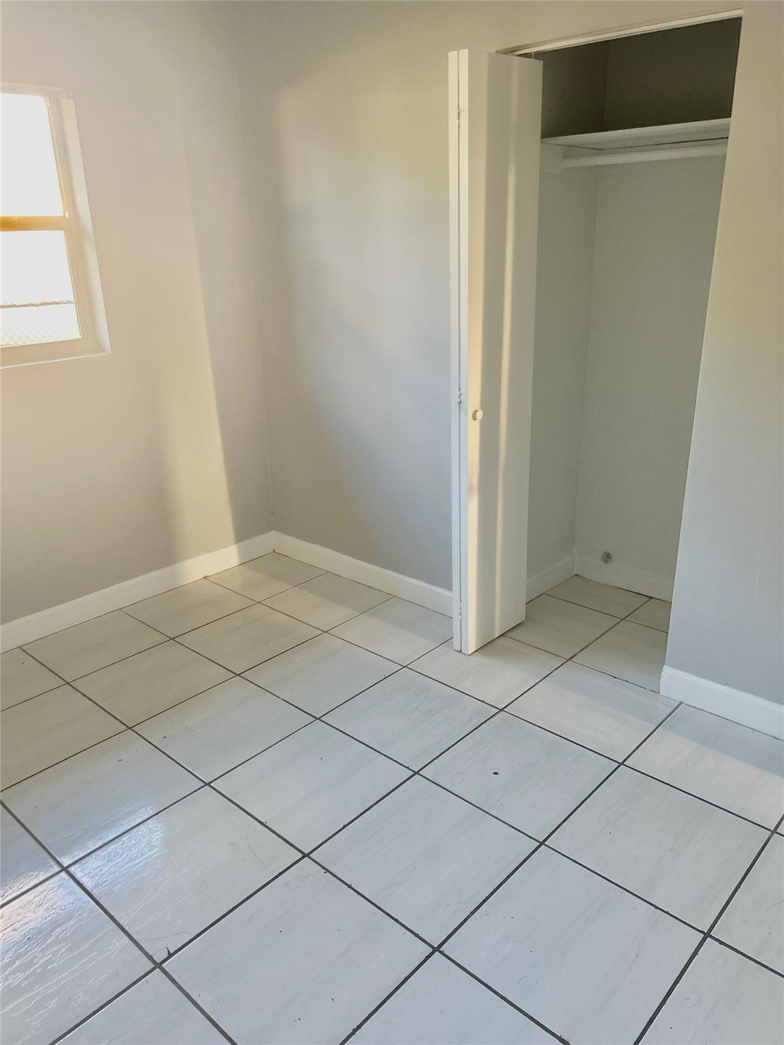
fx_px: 785
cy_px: 522
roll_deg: +0.3
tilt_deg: -21.1
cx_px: 392
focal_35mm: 26
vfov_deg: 67.3
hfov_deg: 53.1
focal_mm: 5.7
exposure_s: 1/75
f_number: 1.5
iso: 125
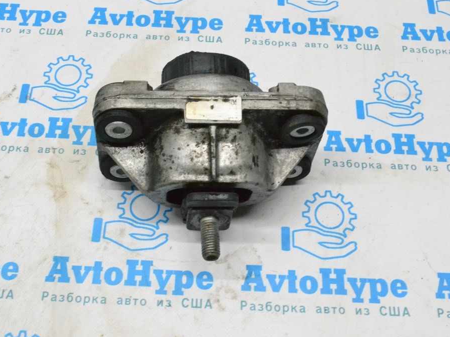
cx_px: 209
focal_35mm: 46
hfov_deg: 41.2
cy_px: 169
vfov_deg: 31.5
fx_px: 598
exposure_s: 1/160
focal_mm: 28
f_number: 11
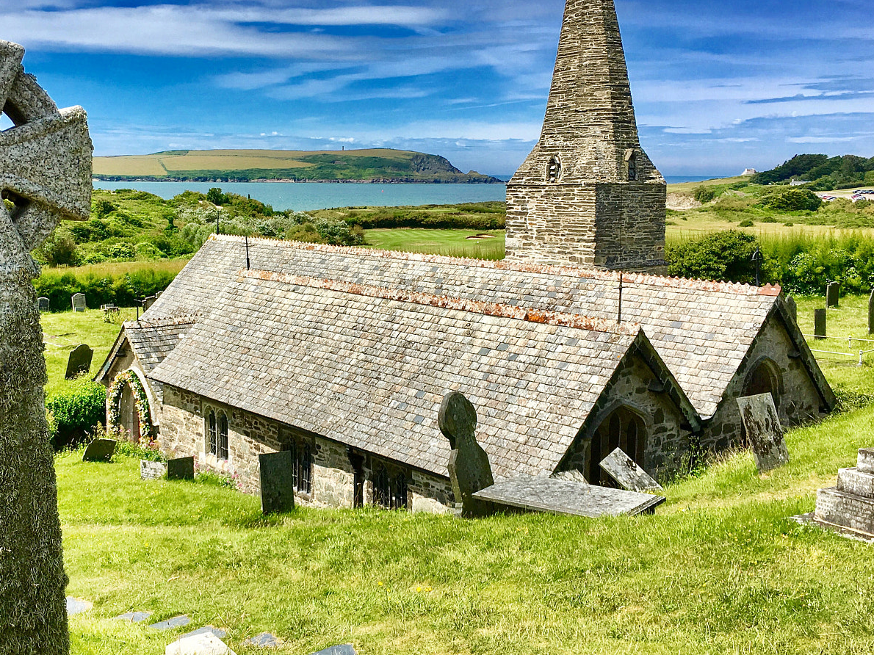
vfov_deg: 36.8
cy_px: 287
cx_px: 319
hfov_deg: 47.4
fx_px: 984
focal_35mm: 39
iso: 25
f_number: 2.2
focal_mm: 4.15
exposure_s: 1/1923
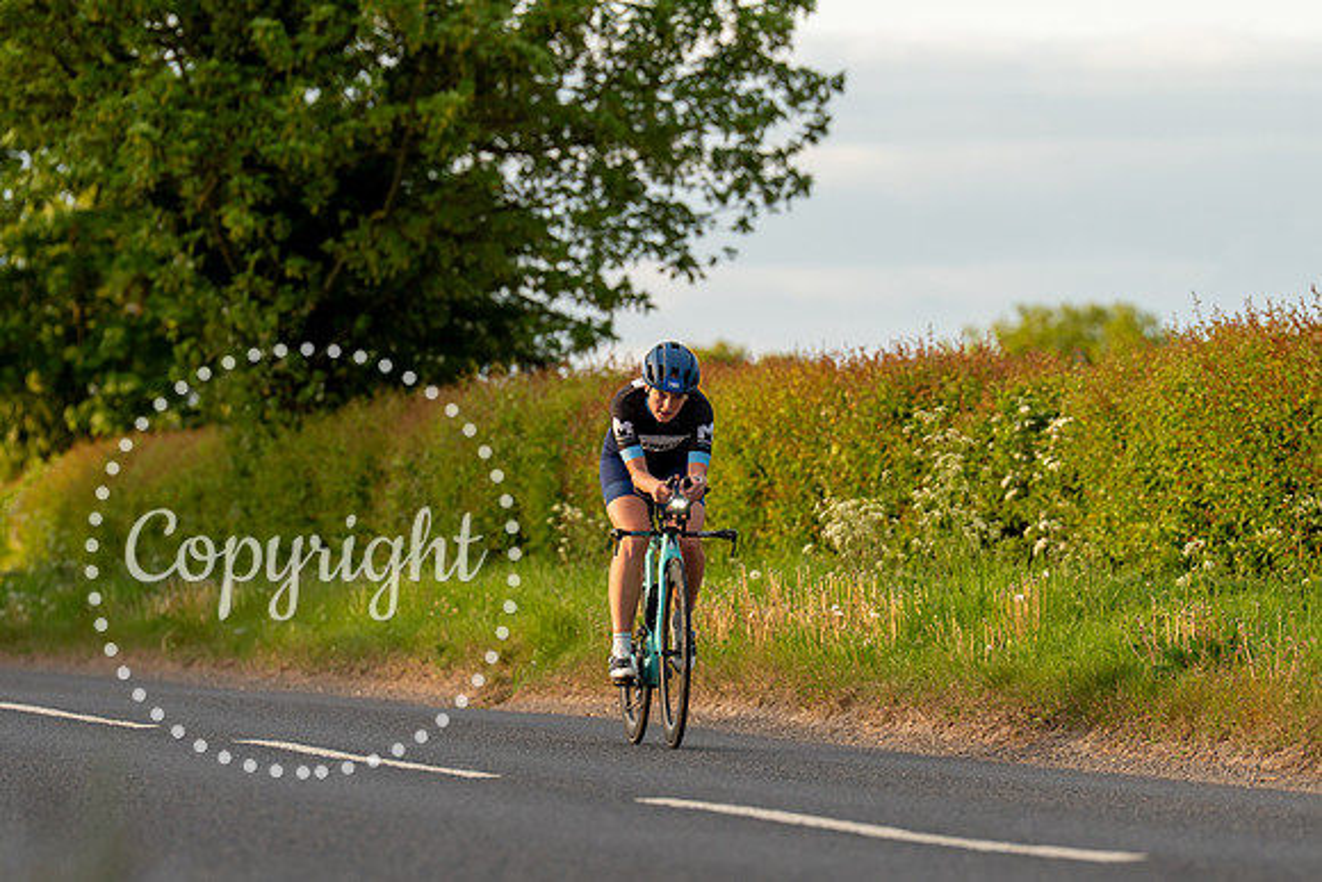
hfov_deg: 7.4
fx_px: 10227
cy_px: 532
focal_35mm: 278
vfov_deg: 4.9
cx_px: 658
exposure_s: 1/1000
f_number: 4
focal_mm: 200
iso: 640
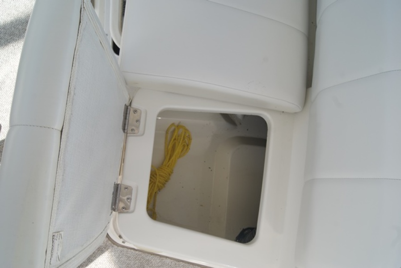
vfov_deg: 40.1
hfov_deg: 57.2
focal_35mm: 33
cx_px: 200
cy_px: 134
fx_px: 368
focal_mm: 22
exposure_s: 1/80
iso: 100
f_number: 10
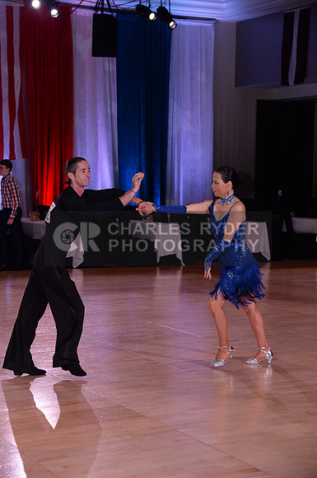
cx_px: 158
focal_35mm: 85
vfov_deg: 23.9
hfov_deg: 16.0
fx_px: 1126
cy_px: 239
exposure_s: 1/250
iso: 1600
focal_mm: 85
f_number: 6.3
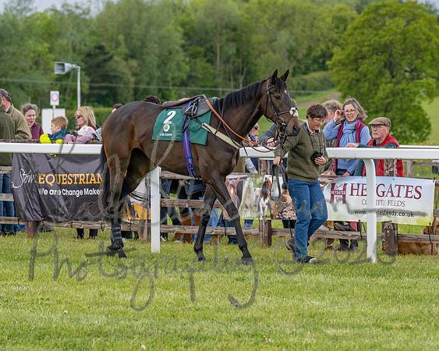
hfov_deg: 7.7
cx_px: 220
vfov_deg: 6.1
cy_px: 176
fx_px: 3267
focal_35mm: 252
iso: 400
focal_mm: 145
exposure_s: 1/800
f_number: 5
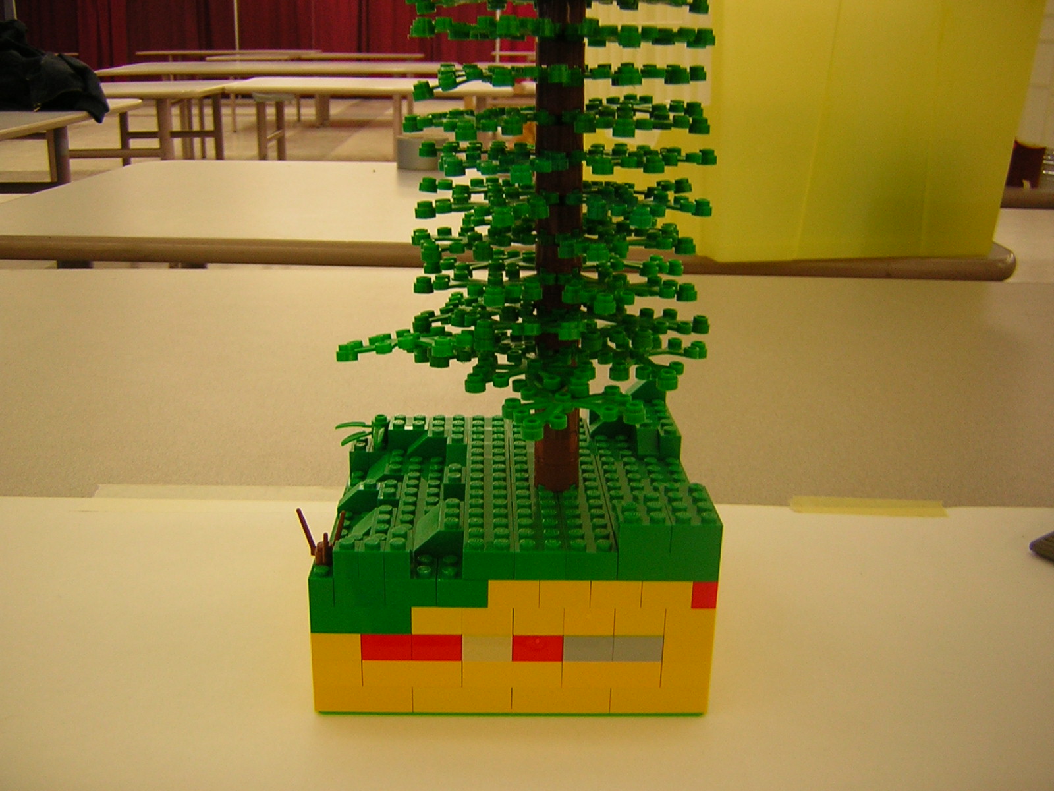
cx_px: 527
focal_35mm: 36
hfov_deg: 51.4
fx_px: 1096
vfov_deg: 39.7
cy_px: 396
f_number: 2.6
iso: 50
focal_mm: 4.7
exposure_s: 1/7.2
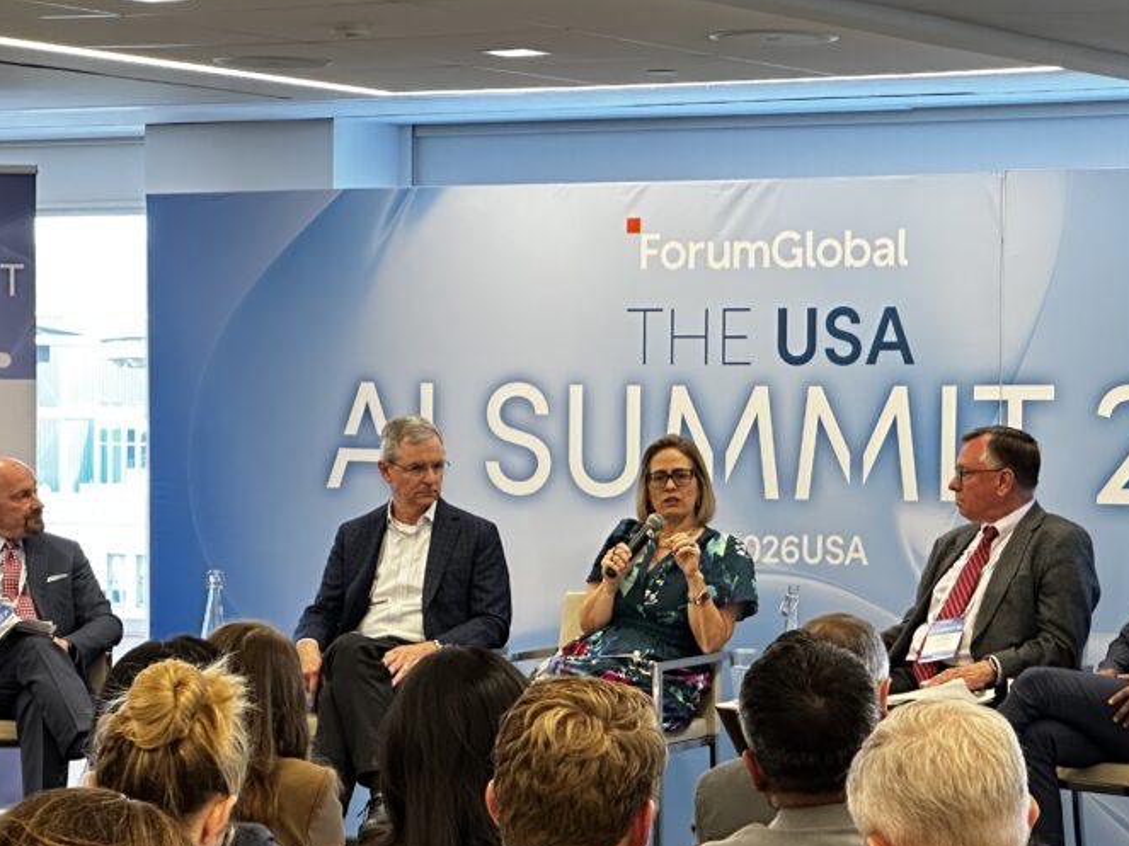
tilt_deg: -1.9
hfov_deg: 16.6
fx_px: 3880
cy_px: 529
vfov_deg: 12.4
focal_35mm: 119
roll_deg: -0.8
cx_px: 623
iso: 320
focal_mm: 9
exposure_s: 1/60
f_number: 2.8
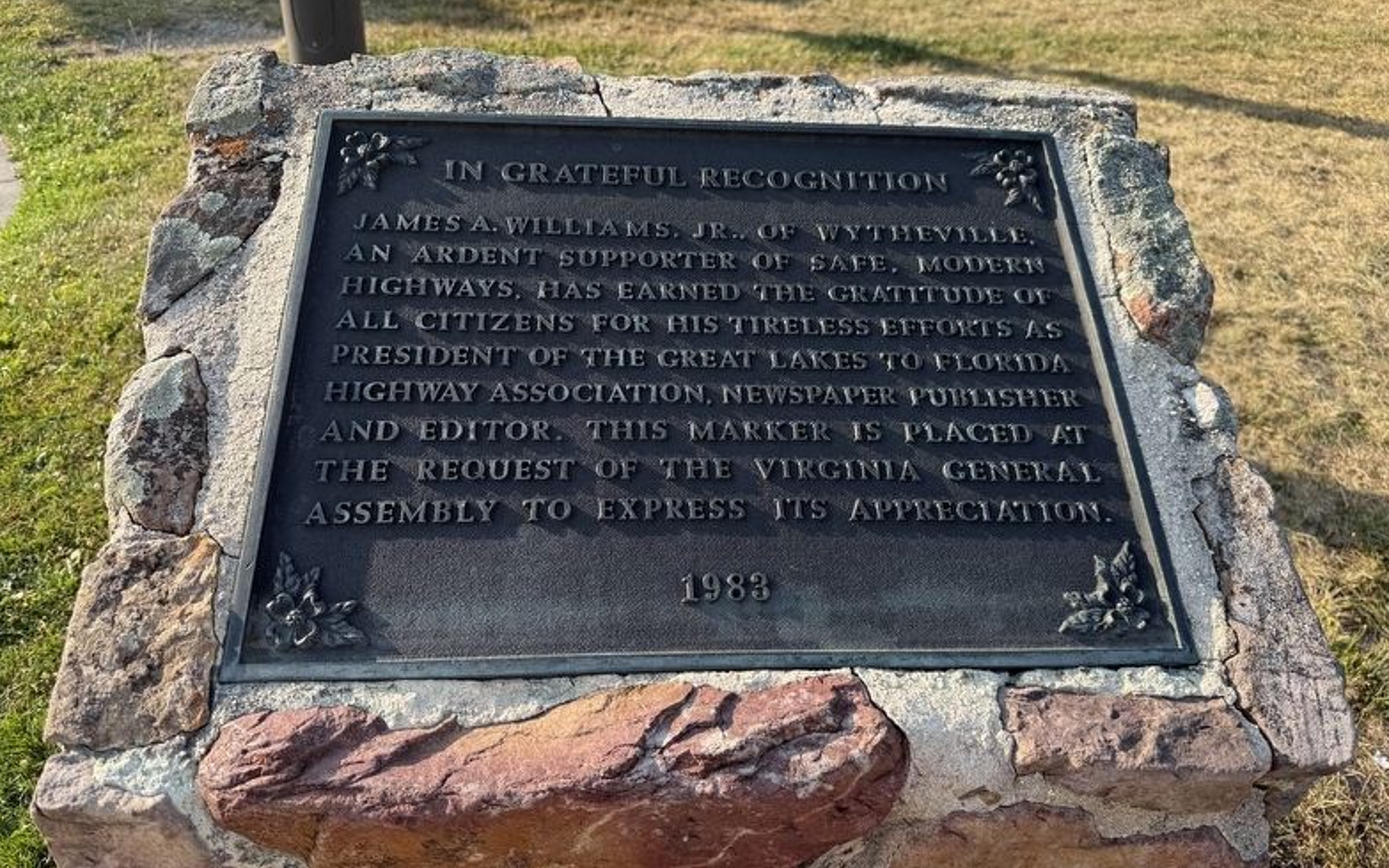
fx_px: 984
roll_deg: -3.9
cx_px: 692
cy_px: 408
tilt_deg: -30.6
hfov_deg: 70.4
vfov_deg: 47.5
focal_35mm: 26
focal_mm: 6.76
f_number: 1.78
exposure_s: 1/992
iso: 80
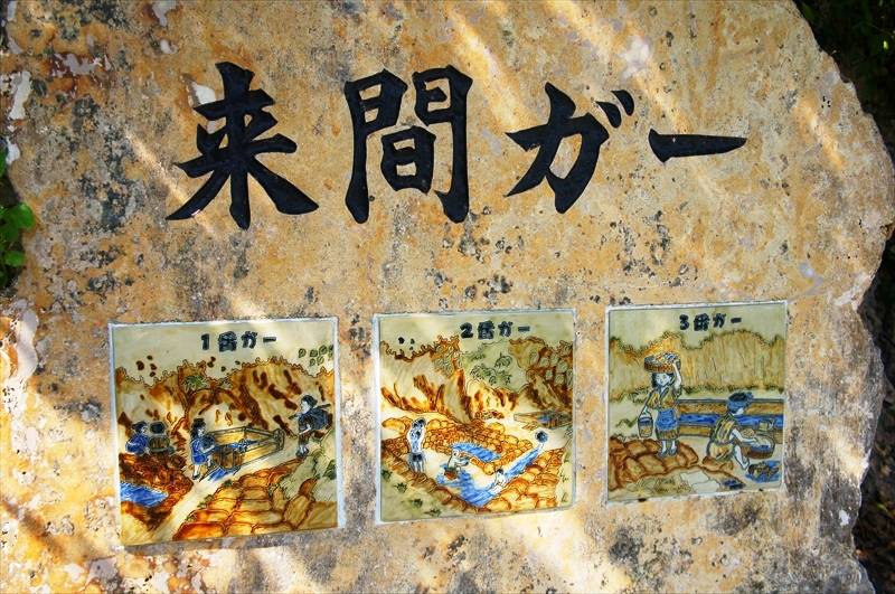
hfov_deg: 51.3
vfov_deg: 35.4
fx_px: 931
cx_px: 448
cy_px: 297
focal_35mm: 38
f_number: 5
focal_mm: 25
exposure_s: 1/250
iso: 200
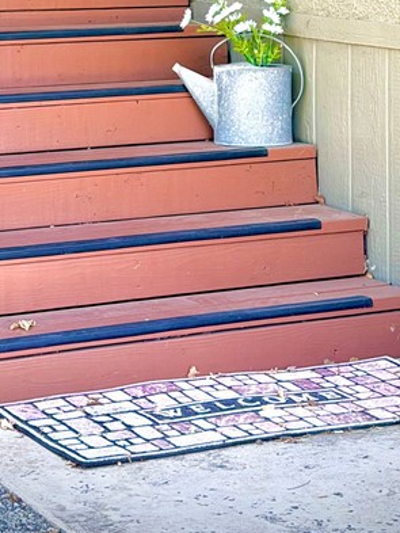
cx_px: 195
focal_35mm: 125
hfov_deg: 11.9
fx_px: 1925
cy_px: -122
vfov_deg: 15.2
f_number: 1.78
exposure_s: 1/182
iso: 64
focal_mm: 6.76
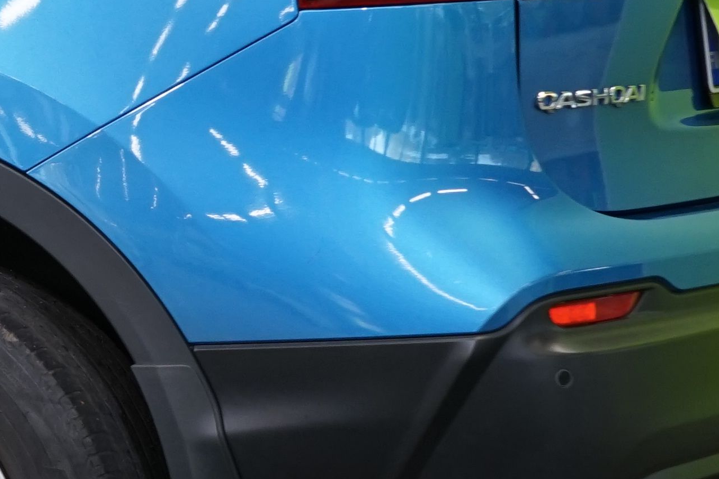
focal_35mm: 141
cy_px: 157
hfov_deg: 13.6
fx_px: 2816
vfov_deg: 9.7
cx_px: -375
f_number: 6.3
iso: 640
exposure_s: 1/30
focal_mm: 30
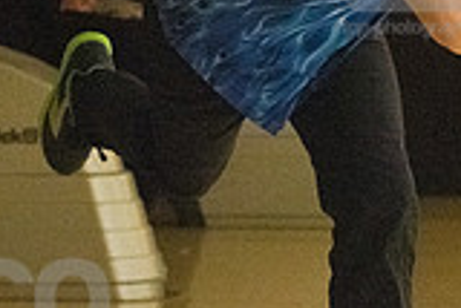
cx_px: 432
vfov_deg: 5.4
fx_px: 3255
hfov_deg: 8.1
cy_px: -65
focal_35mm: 254
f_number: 4.5
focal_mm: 70
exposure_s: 1/1000
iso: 10000
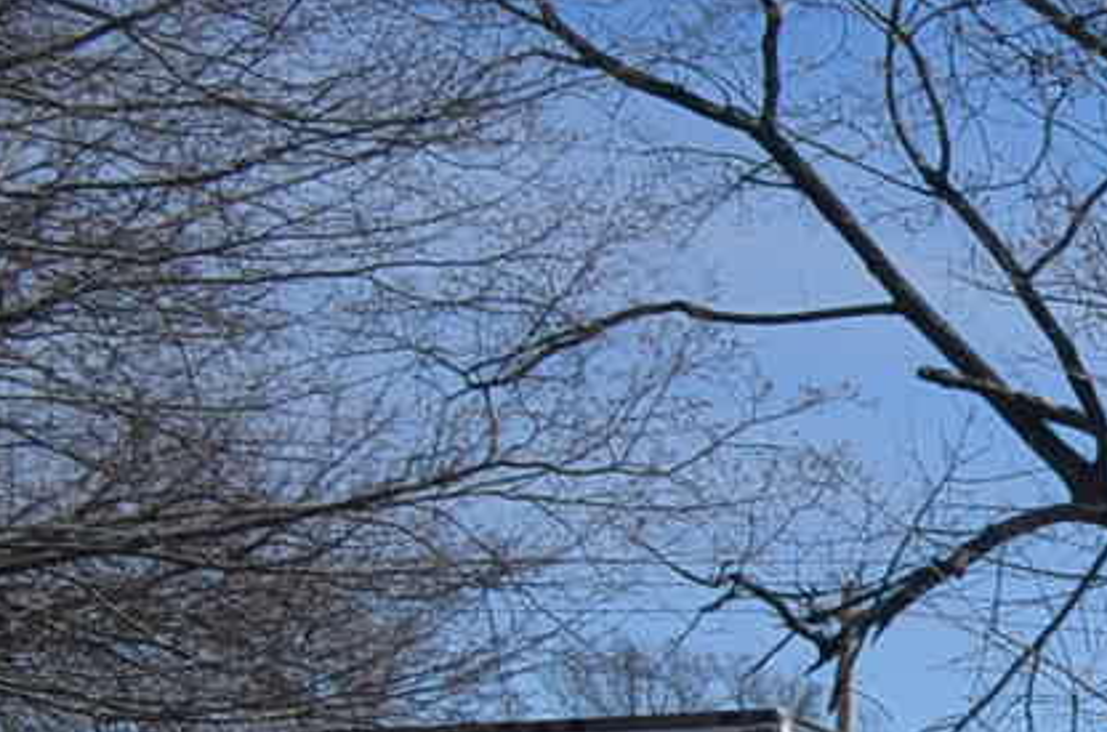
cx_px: 2970
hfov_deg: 10.4
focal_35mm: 160
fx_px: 4907
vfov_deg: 8.3
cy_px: 1185
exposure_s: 1/250
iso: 180
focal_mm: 18
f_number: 8
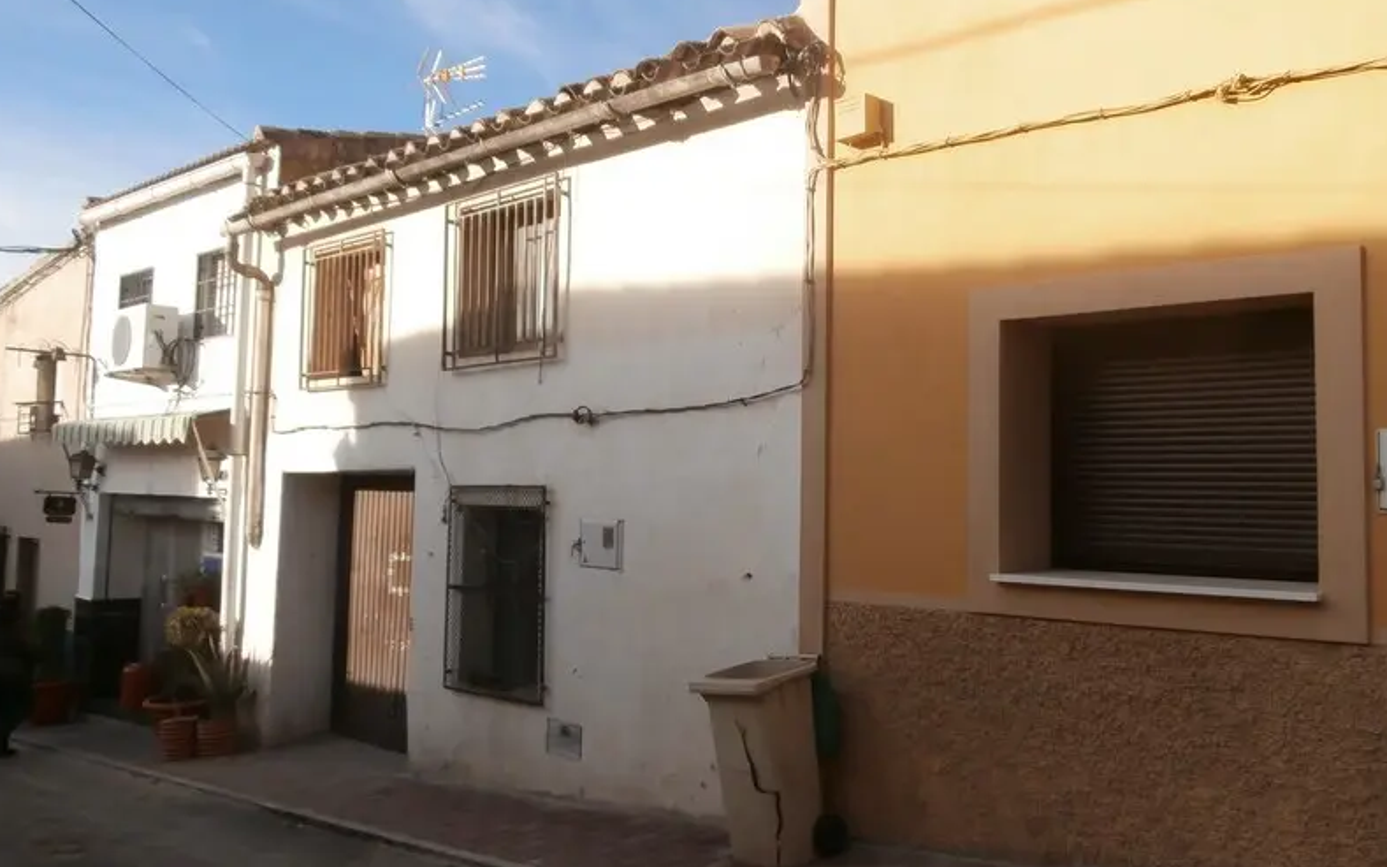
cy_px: 406
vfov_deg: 38.3
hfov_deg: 58.1
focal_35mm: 33
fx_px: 1247
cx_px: 747
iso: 100
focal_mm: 4.2
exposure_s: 1/640
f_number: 3
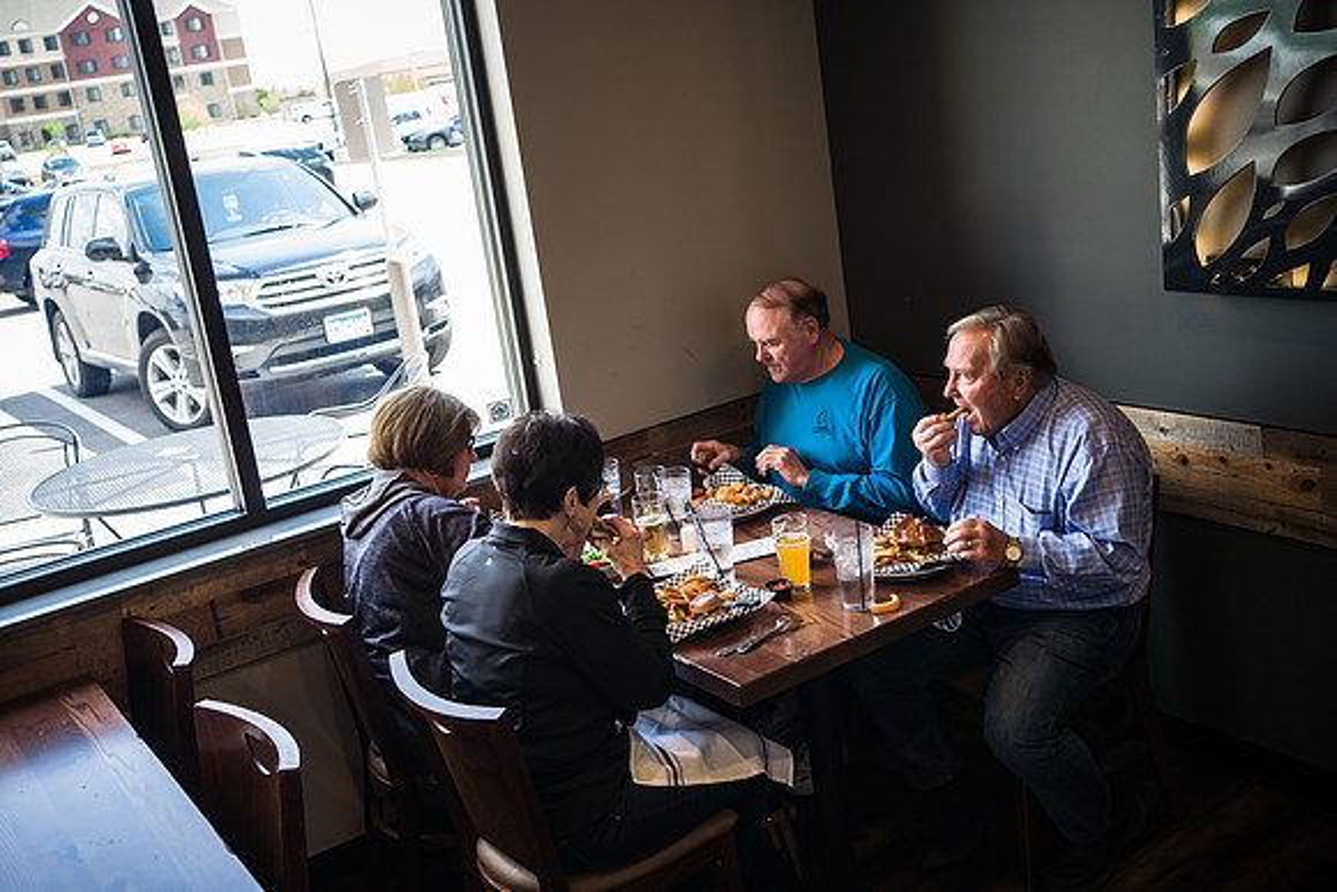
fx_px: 1363
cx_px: 636
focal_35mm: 37
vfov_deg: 36.2
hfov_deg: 52.2
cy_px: 439
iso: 500
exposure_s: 1/125
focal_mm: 35
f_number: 4
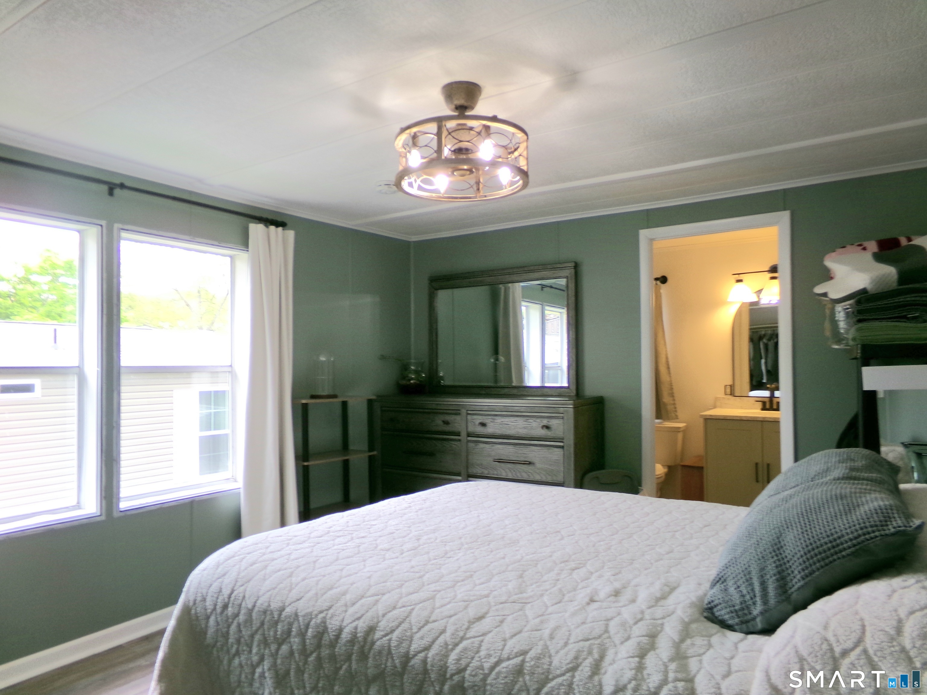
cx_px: 464
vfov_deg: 56.8
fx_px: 643
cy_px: 348
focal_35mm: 24
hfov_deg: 71.6
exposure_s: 1/38
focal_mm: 4.3
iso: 100
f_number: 3.7
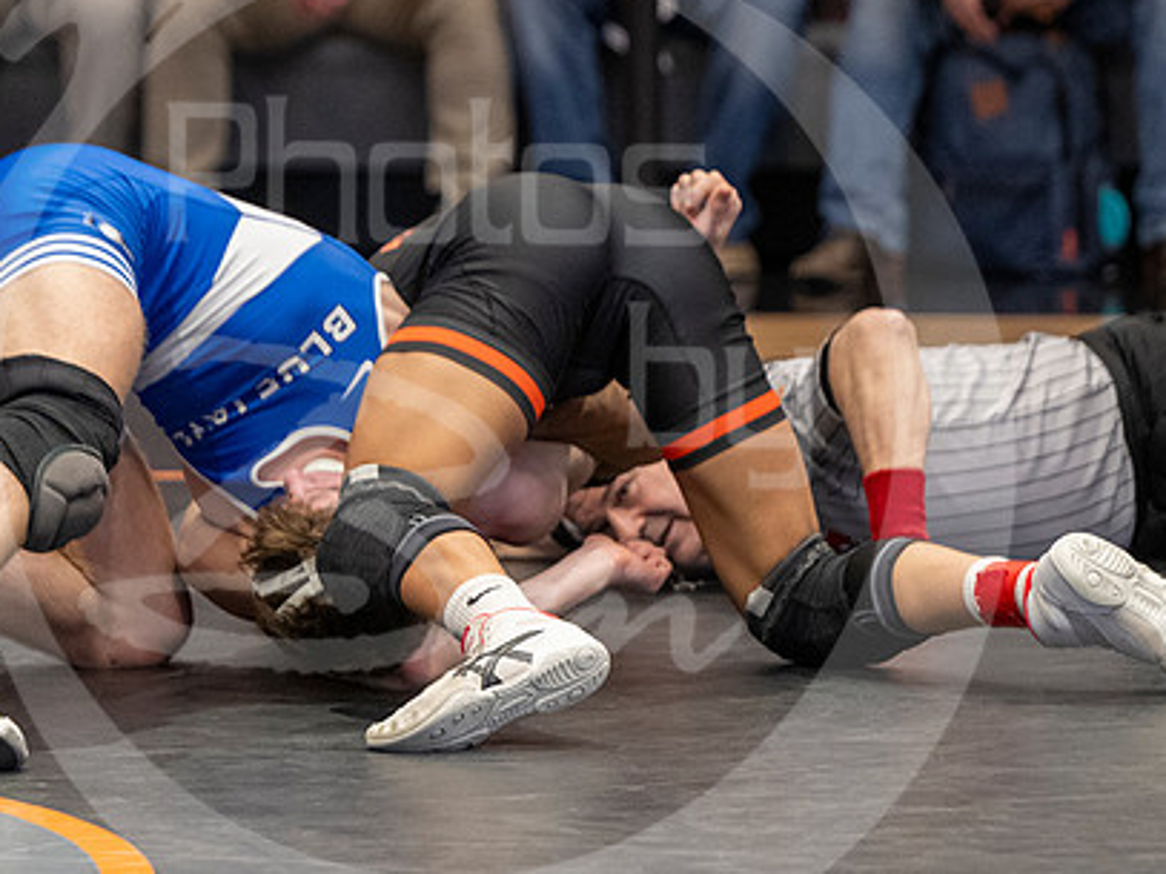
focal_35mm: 325
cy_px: 755
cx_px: 540
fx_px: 10944
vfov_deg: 4.6
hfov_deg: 6.1
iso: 3200
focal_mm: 135
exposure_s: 1/1000
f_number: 2.8
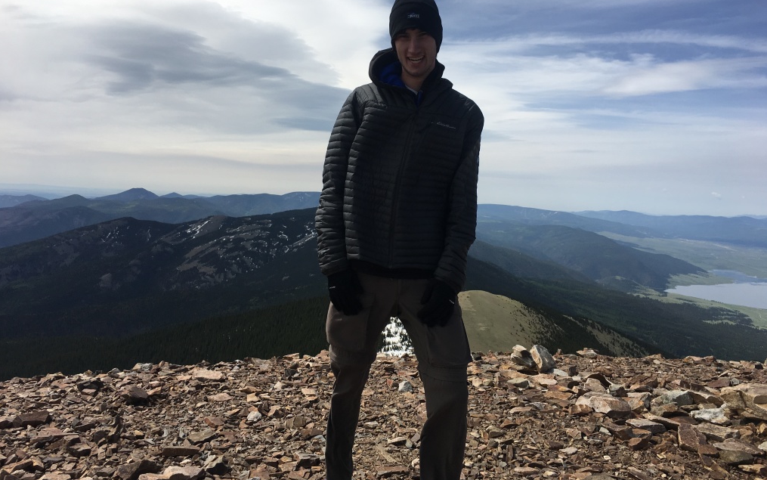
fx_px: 648
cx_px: 382
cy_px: 200
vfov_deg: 40.5
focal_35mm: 31
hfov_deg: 61.2
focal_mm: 4.15
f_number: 2.2
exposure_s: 1/2137
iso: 25
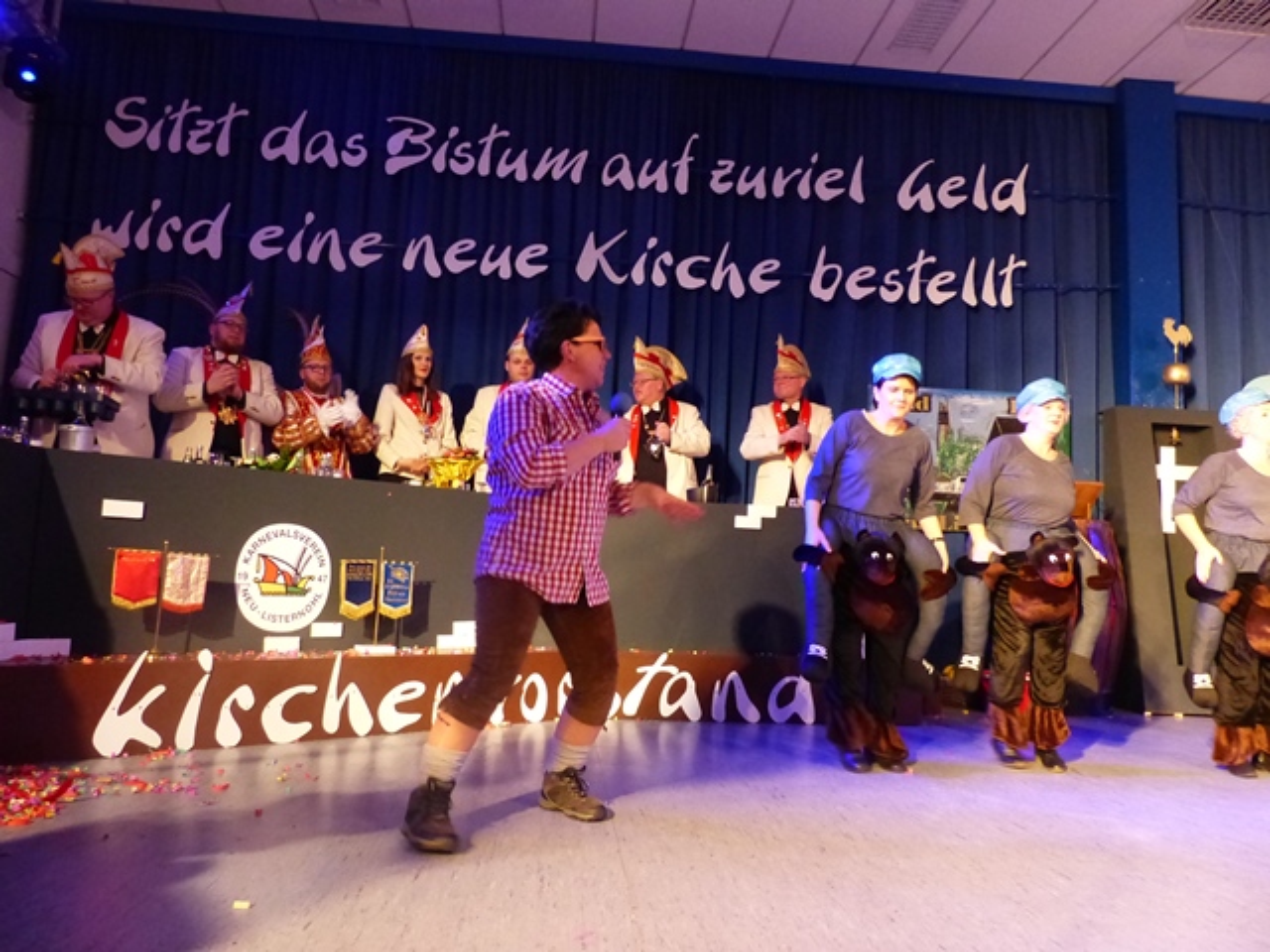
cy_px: 476
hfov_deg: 69.4
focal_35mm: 25
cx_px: 635
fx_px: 917
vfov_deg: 54.9
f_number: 2.8
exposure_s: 1/40
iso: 800
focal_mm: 4.5
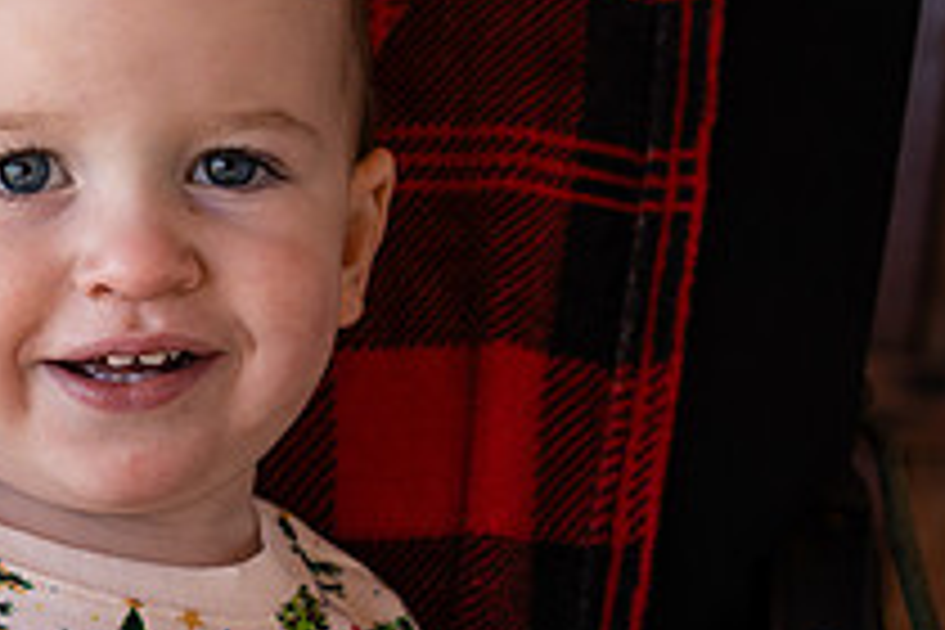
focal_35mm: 155
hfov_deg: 13.0
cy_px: 484
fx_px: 4068
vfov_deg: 8.8
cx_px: -122
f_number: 4
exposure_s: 1/400
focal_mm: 56
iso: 400
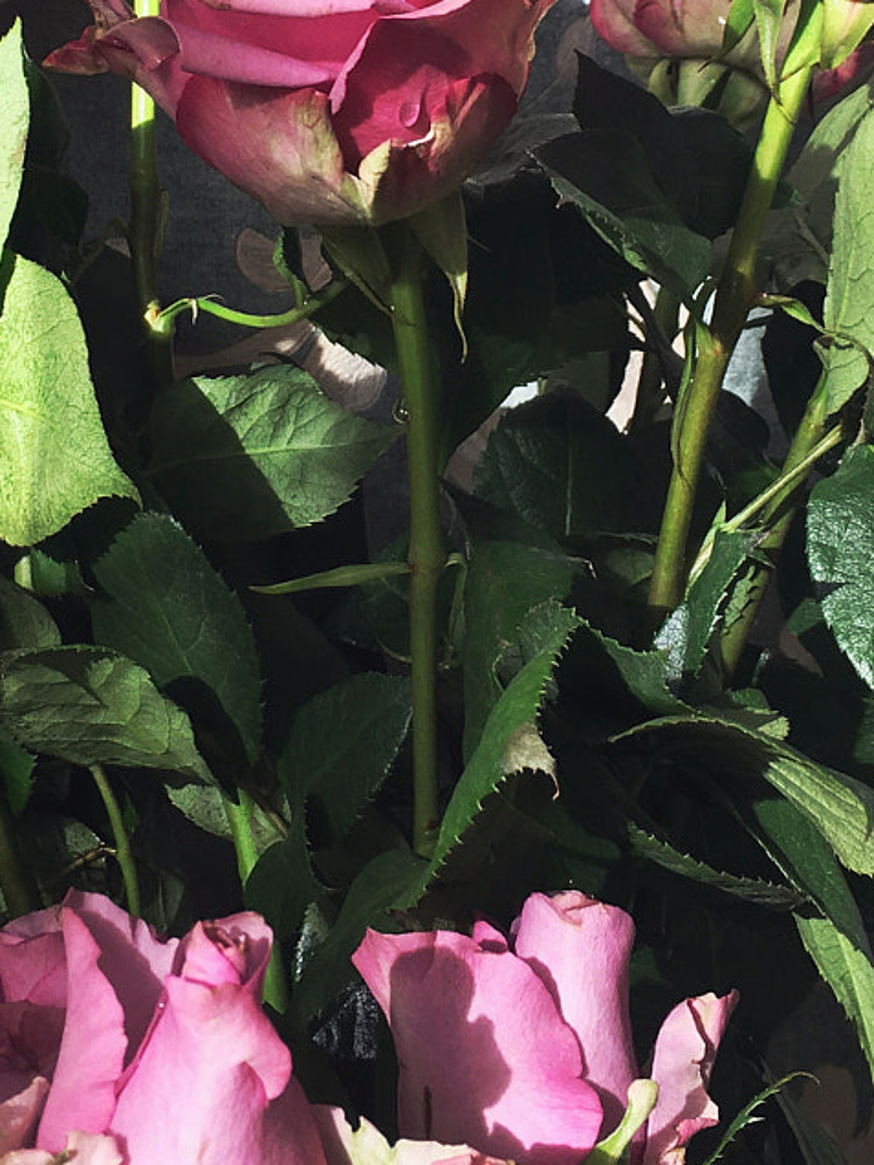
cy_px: 201
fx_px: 2458
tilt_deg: +6.9
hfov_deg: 20.1
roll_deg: -2.1
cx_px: 332
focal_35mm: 73
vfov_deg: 26.1
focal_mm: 4.15
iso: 32
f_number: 2.2
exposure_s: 1/100
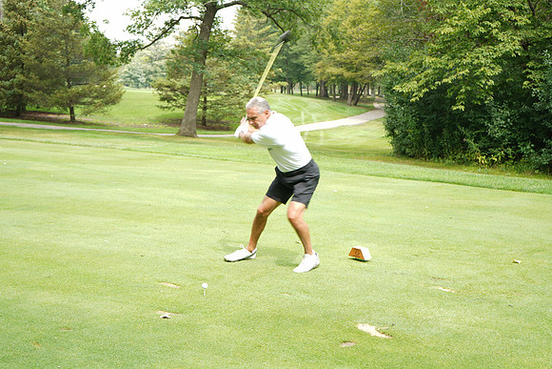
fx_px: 751
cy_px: 184
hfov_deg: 40.3
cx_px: 276
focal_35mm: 49
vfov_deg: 27.5
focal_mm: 49
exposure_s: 1/80
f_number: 4.5
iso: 64
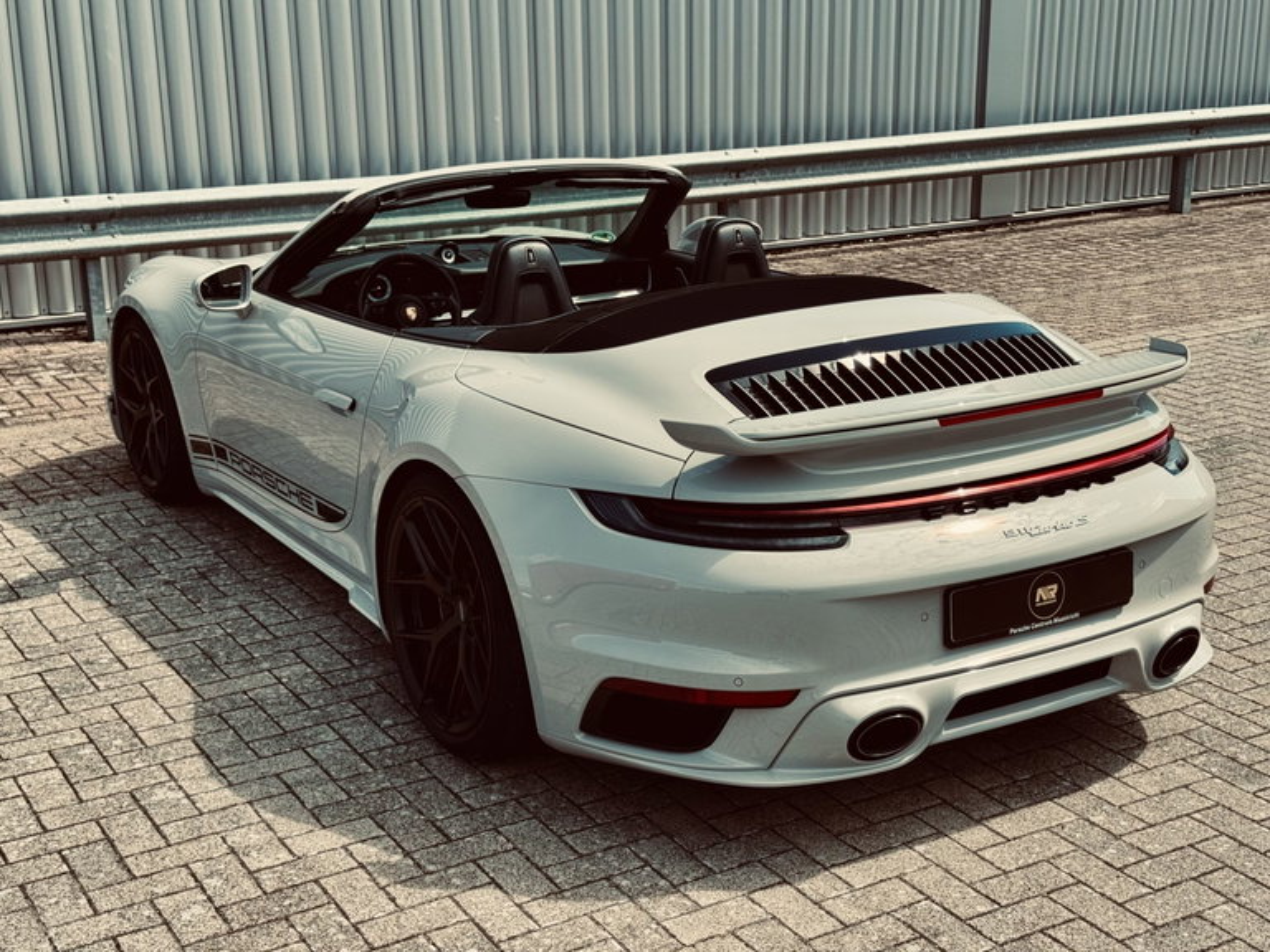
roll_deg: +1.1
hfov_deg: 39.7
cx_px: 635
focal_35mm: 48
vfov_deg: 30.3
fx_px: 1761
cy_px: 476
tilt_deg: -15.6
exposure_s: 1/2833
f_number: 1.78
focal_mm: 6.76
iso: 64
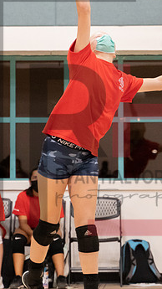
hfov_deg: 5.8
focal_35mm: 208
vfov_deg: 10.3
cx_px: 79
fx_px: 1589
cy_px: 51
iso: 4000
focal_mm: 75
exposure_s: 1/1250
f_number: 2.8
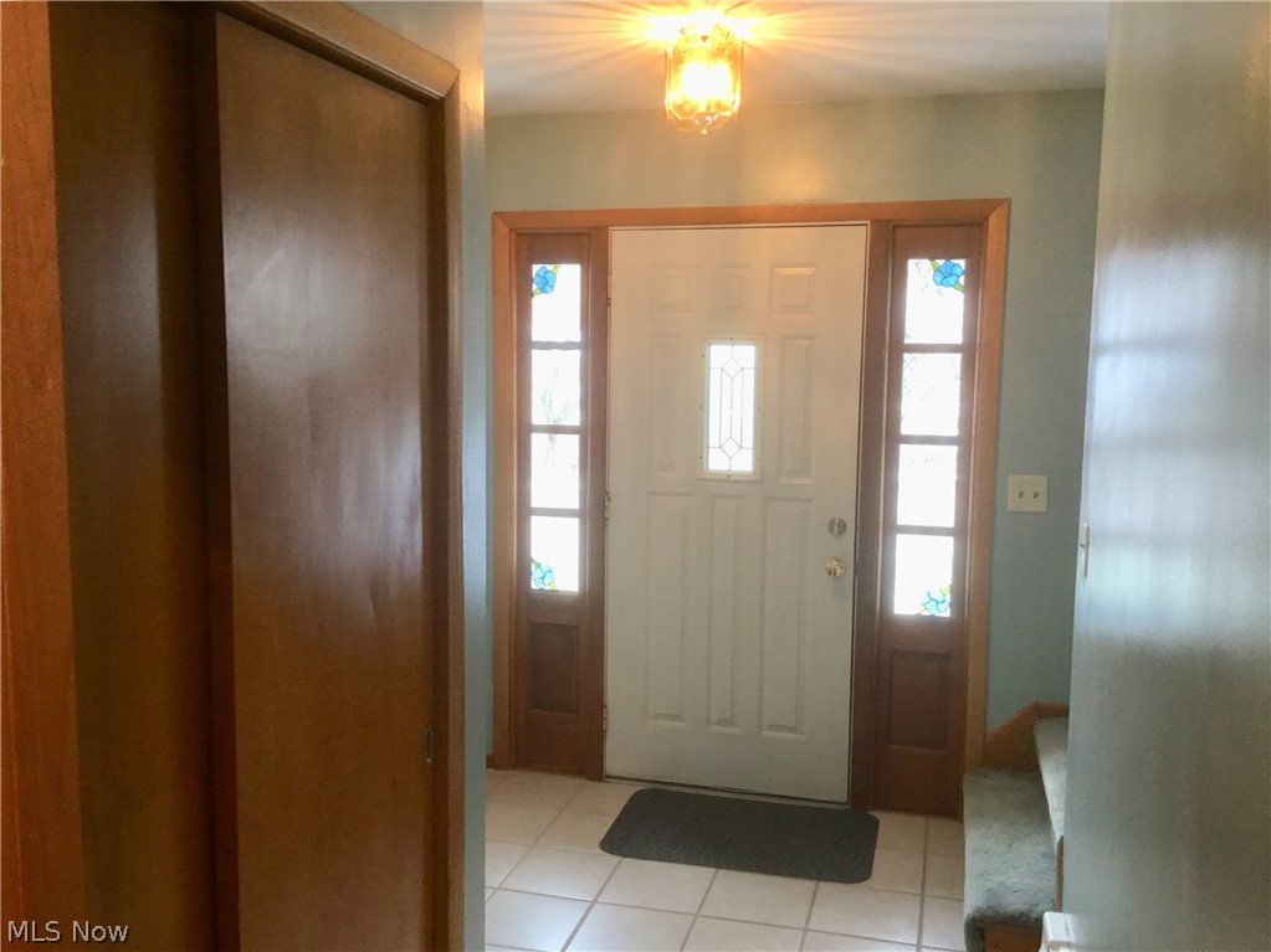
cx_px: 636
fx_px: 1138
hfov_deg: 58.4
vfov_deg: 45.4
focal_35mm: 31
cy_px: 476
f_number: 2.4
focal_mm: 3.3
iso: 80
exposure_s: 1/30
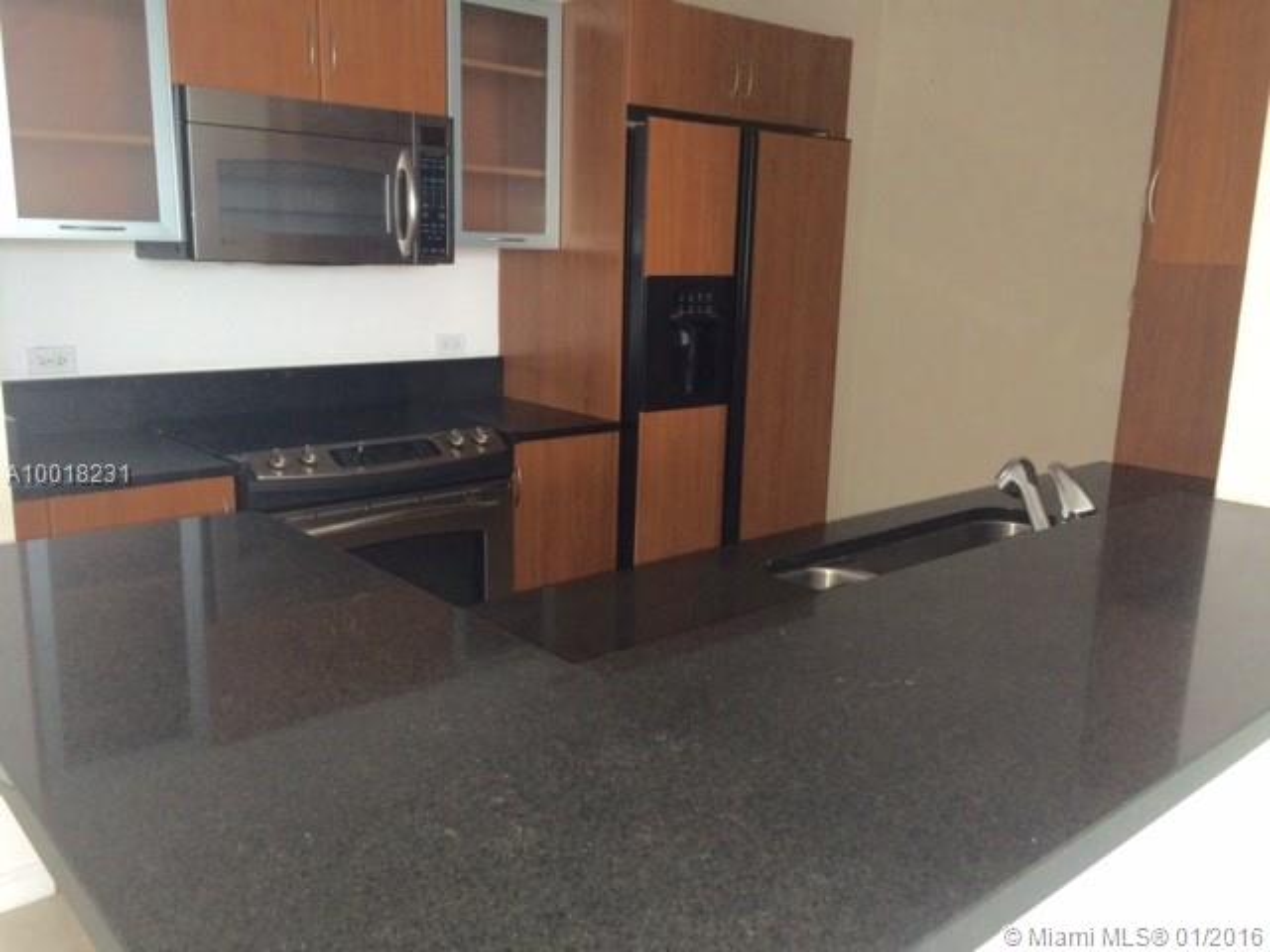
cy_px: 476
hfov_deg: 61.7
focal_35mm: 29
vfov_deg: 48.2
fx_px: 1064
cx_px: 635
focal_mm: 4.15
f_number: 2.2
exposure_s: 1/16
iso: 200
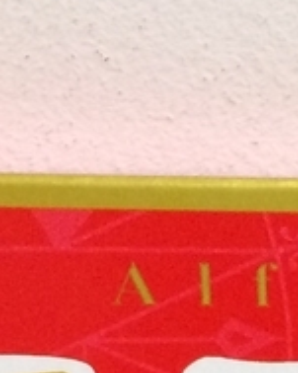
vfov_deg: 9.9
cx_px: 560
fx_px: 1986
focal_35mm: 180
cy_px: 768
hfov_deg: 8.2
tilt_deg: -34.0
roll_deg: +2.8
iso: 160
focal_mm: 4.15
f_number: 2.2
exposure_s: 1/30
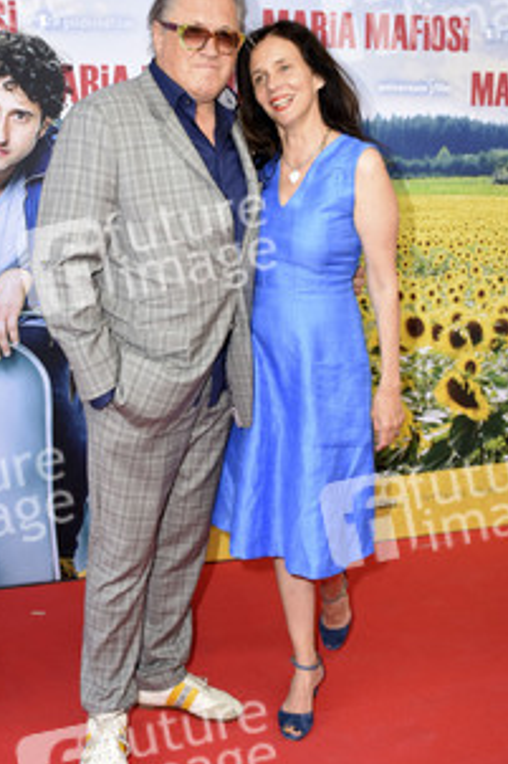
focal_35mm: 46
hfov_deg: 29.4
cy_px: 382
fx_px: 968
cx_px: 220
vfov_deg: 43.1
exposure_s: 1/160
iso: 250
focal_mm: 23
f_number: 4.5
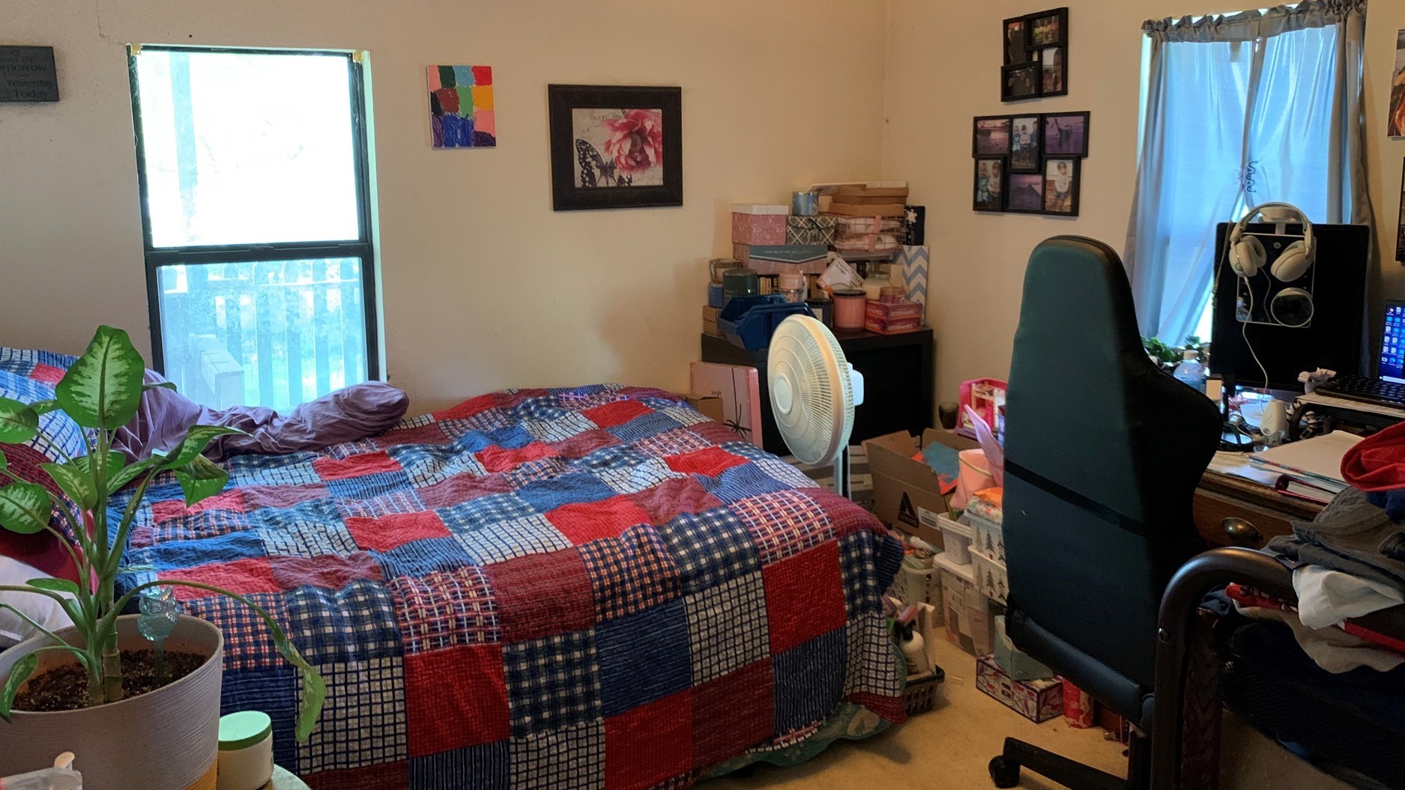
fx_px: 1080
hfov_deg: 66.1
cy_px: 338
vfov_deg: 40.1
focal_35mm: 29
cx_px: 719
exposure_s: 1/30
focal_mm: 4.25
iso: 400
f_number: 1.8
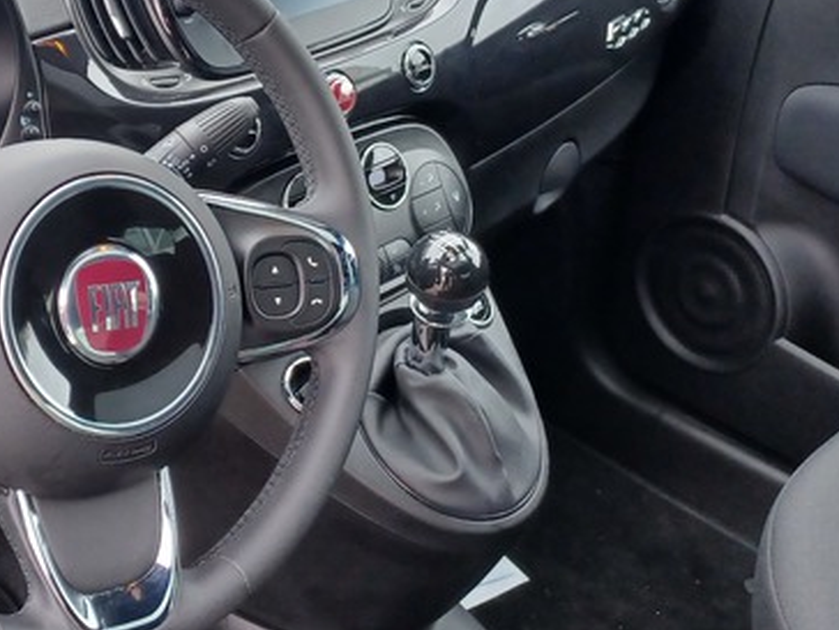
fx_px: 1333
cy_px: 164
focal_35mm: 55
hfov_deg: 34.1
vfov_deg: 26.3
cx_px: 189
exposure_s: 1/50
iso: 125
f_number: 1.8
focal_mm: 4.6
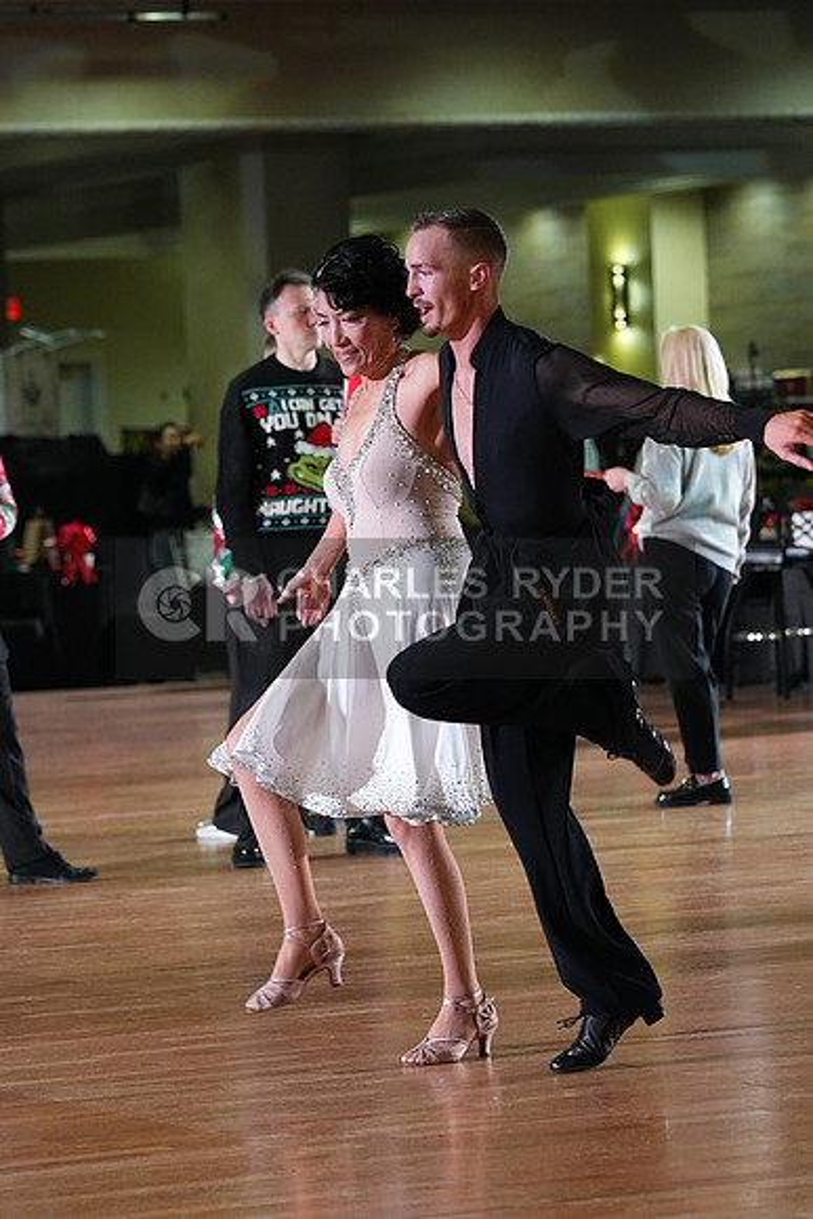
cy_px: 610
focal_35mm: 161
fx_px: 5450
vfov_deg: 12.8
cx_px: 406
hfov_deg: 8.5
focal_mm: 161
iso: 8000
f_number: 5.6
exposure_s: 1/400
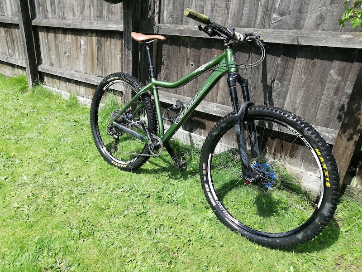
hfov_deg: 65.3
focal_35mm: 27
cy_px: 136
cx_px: 181
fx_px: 282
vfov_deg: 51.4
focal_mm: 3.88
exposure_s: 1/675
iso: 50
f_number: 1.8
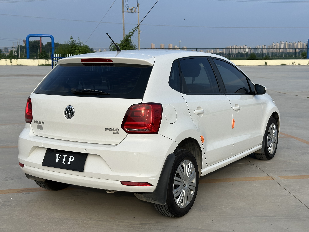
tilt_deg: -6.7
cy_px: 116
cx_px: 154
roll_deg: -0.4
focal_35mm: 48
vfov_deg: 30.3
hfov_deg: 39.7
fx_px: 428
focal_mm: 6.86
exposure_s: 1/2358
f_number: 1.78
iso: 64
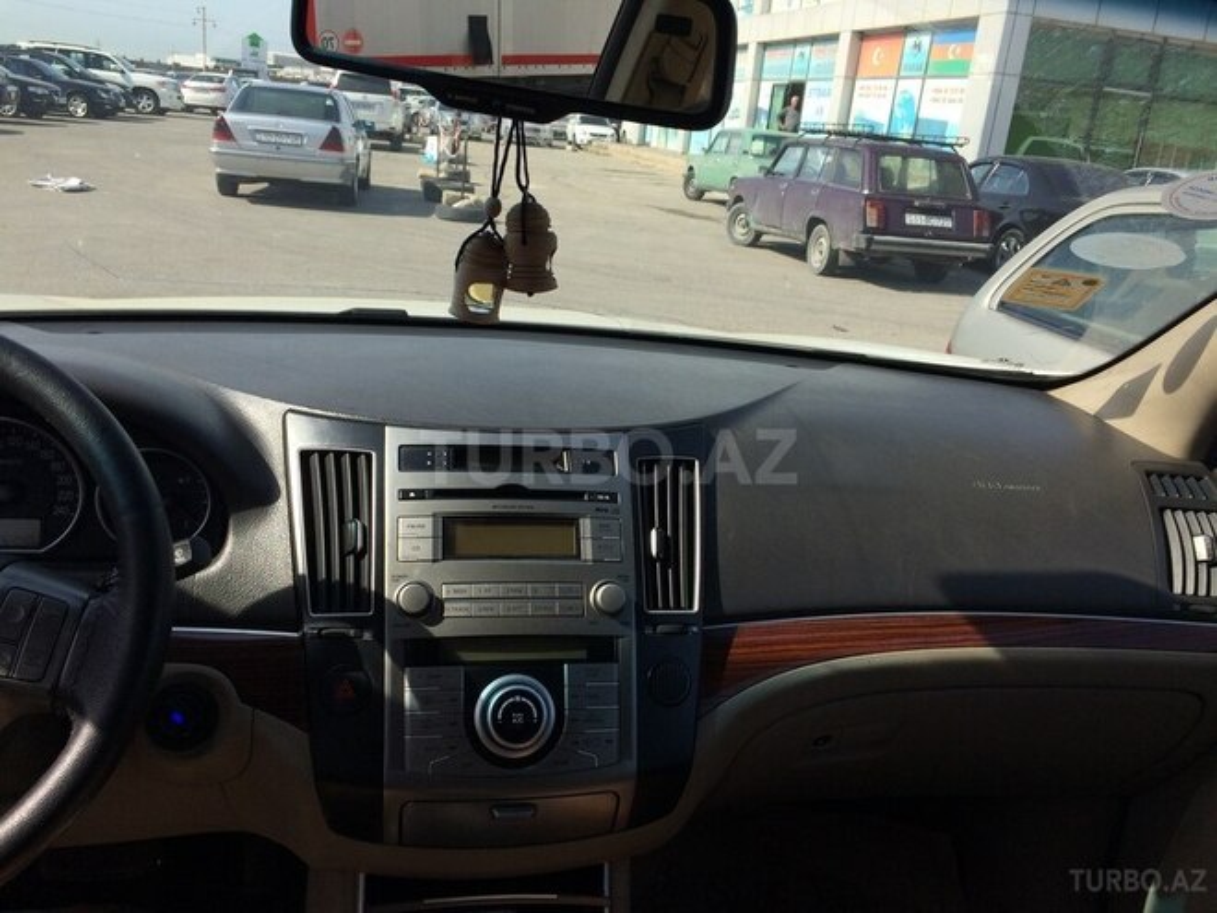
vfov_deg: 48.2
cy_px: 456
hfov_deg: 61.7
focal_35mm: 29
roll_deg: -6.2
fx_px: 1020
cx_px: 608
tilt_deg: -18.7
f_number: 2.2
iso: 32
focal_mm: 4.15
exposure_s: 1/1244
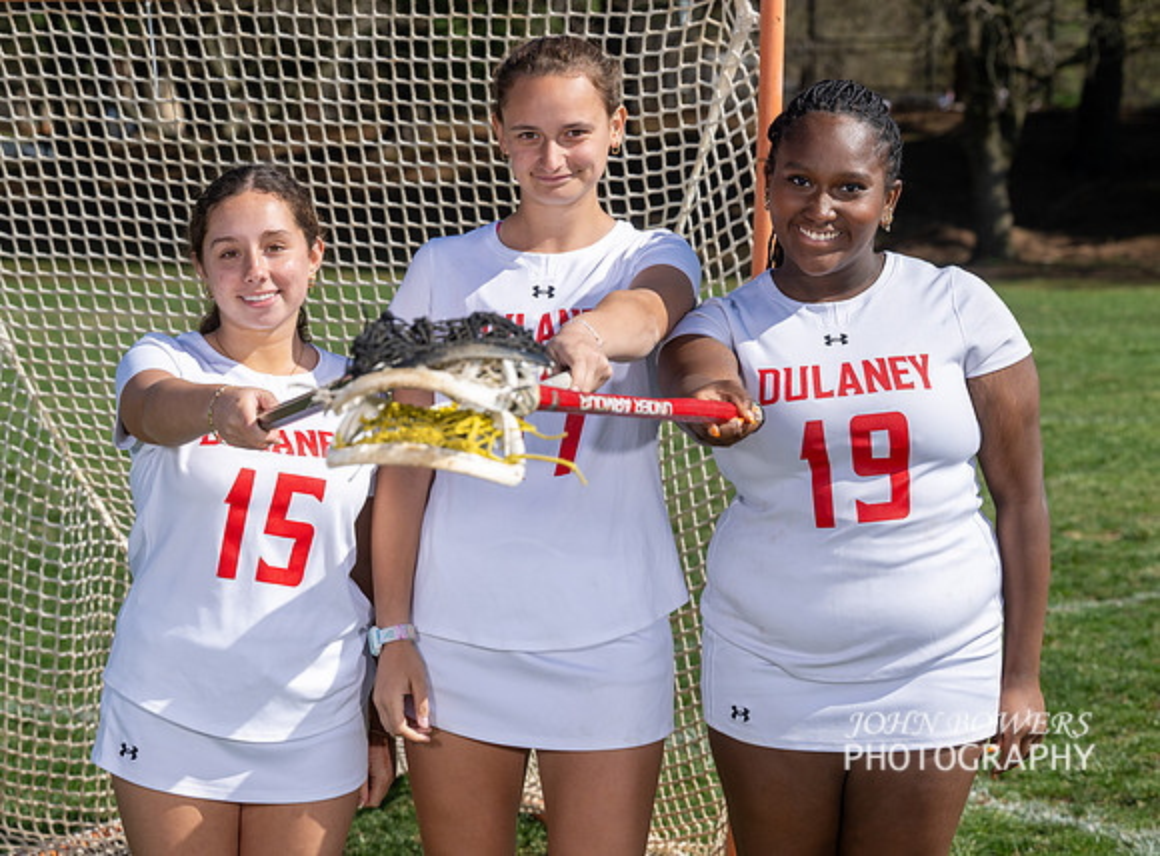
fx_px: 3222
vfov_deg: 15.1
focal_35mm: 97
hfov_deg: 20.4
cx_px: 597
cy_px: 358
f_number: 5.6
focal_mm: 77
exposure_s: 1/1000
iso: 100
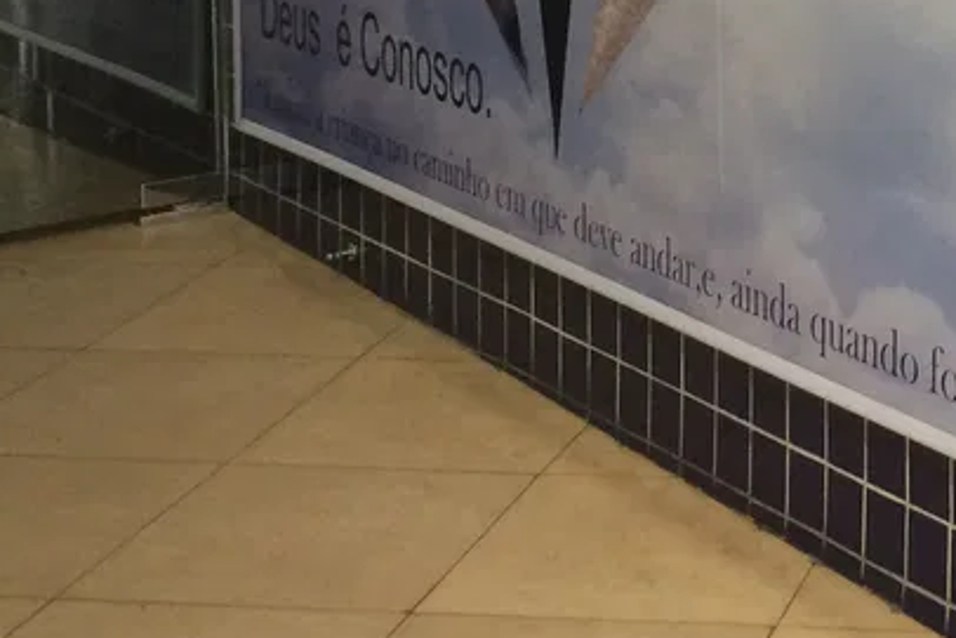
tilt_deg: -5.0
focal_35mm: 95
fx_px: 2524
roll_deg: -1.0
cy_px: -306
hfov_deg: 20.0
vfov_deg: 13.6
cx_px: 1187
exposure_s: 1/30
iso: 100
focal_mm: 4.15
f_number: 2.2
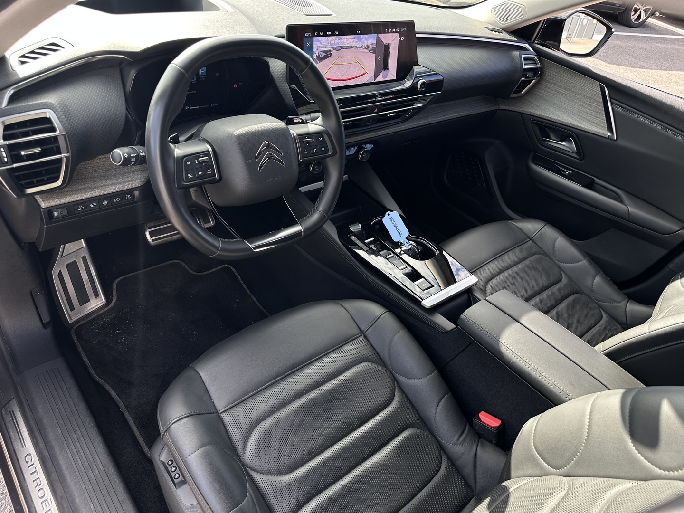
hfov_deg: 71.6
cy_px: 256
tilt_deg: -38.7
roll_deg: -12.1
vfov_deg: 56.8
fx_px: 474
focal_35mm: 24
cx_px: 342
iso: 80
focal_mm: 6.86
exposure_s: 1/255
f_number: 1.78
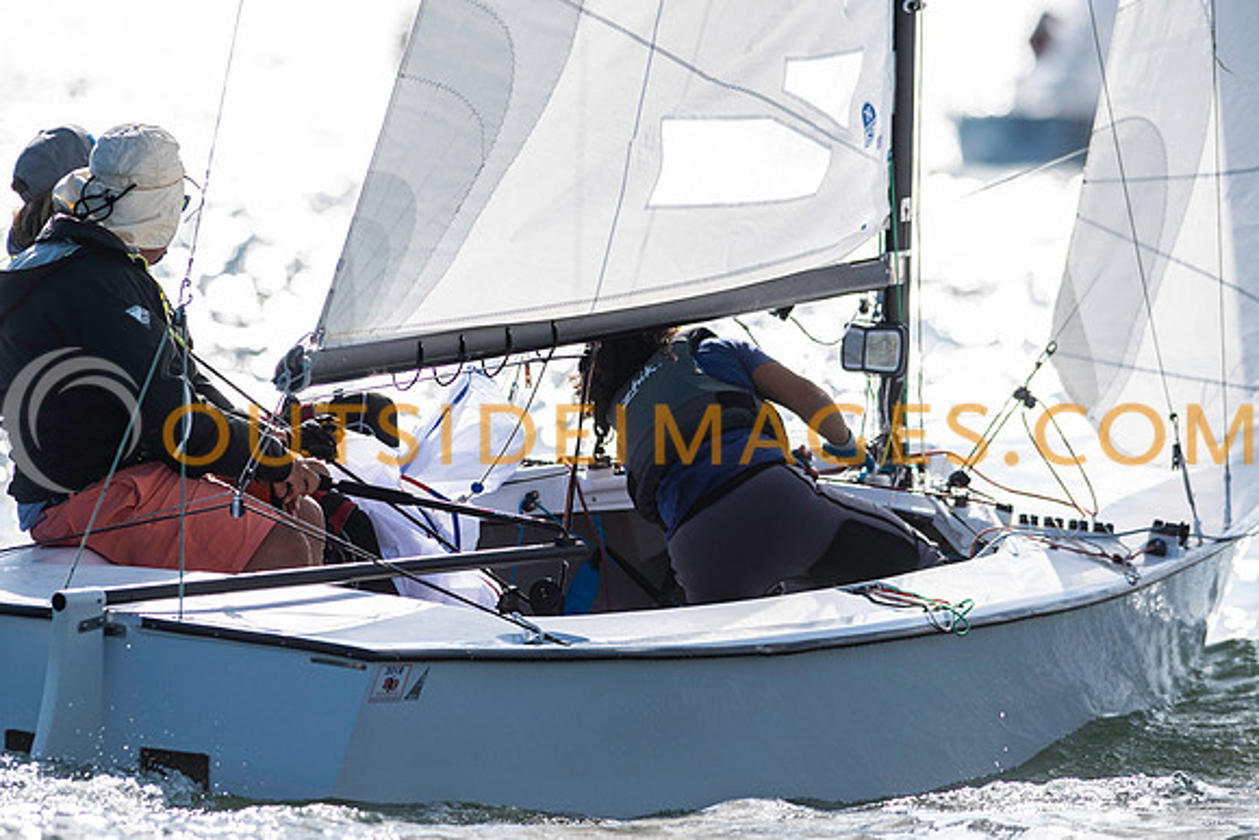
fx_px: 15740
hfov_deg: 4.6
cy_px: 420
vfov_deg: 3.1
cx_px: 630
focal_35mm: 450
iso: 200
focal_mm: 300
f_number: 5
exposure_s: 1/3200
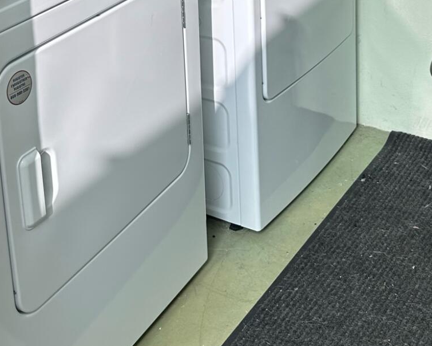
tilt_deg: -13.6
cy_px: -63
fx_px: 793
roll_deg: +2.1
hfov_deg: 30.5
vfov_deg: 22.7
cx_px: 215
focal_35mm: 62
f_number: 1.78
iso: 80
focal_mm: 6.86
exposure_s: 1/1256
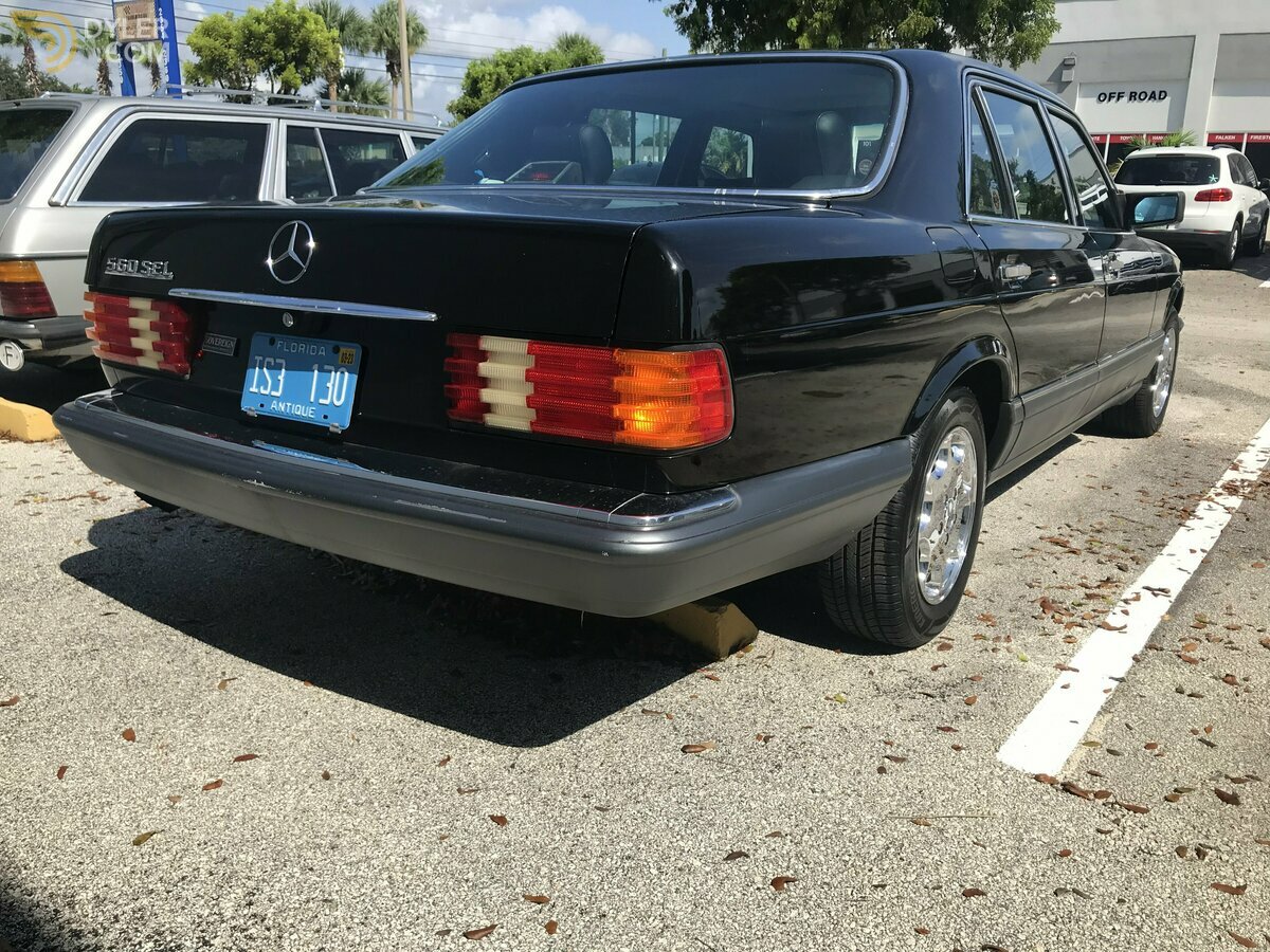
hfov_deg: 63.4
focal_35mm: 28
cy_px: 476
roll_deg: -0.6
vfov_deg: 49.7
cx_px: 635
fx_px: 1027
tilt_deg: -16.2
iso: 20
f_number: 1.8
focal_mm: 3.99
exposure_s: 1/2128
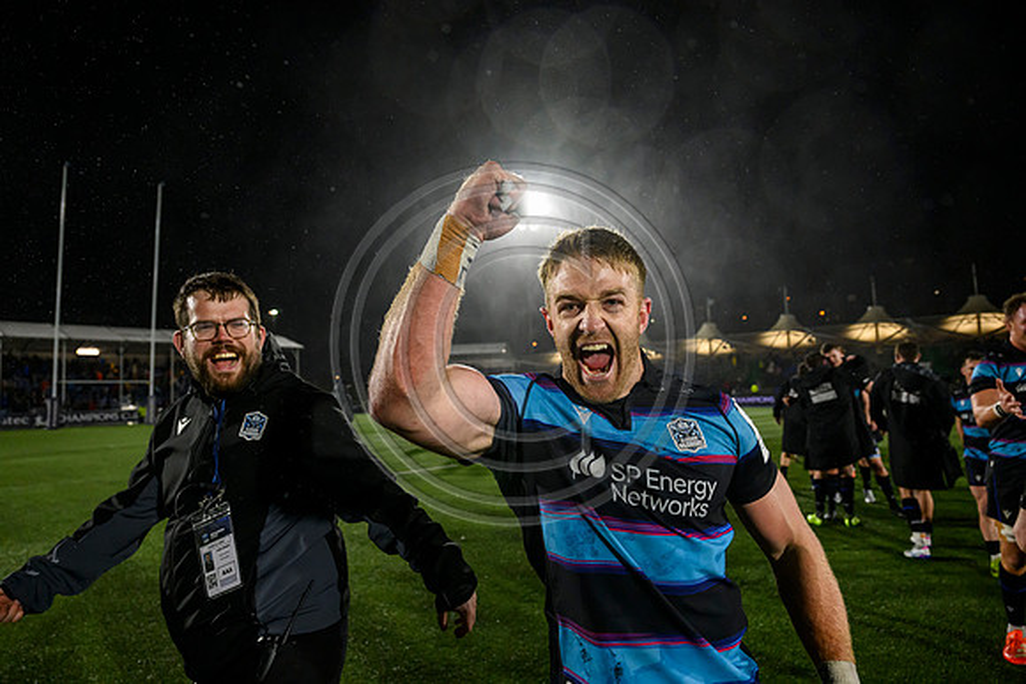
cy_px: 342
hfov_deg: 73.7
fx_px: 684
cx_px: 513
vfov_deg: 53.2
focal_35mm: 24
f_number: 4
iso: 4000
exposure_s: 1/1600
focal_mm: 24
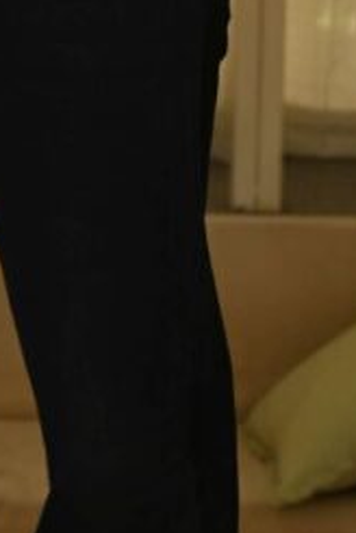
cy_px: -285
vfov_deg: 8.0
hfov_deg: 5.4
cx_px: -321
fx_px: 3723
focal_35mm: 251
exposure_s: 1/160
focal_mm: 42
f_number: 5
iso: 320
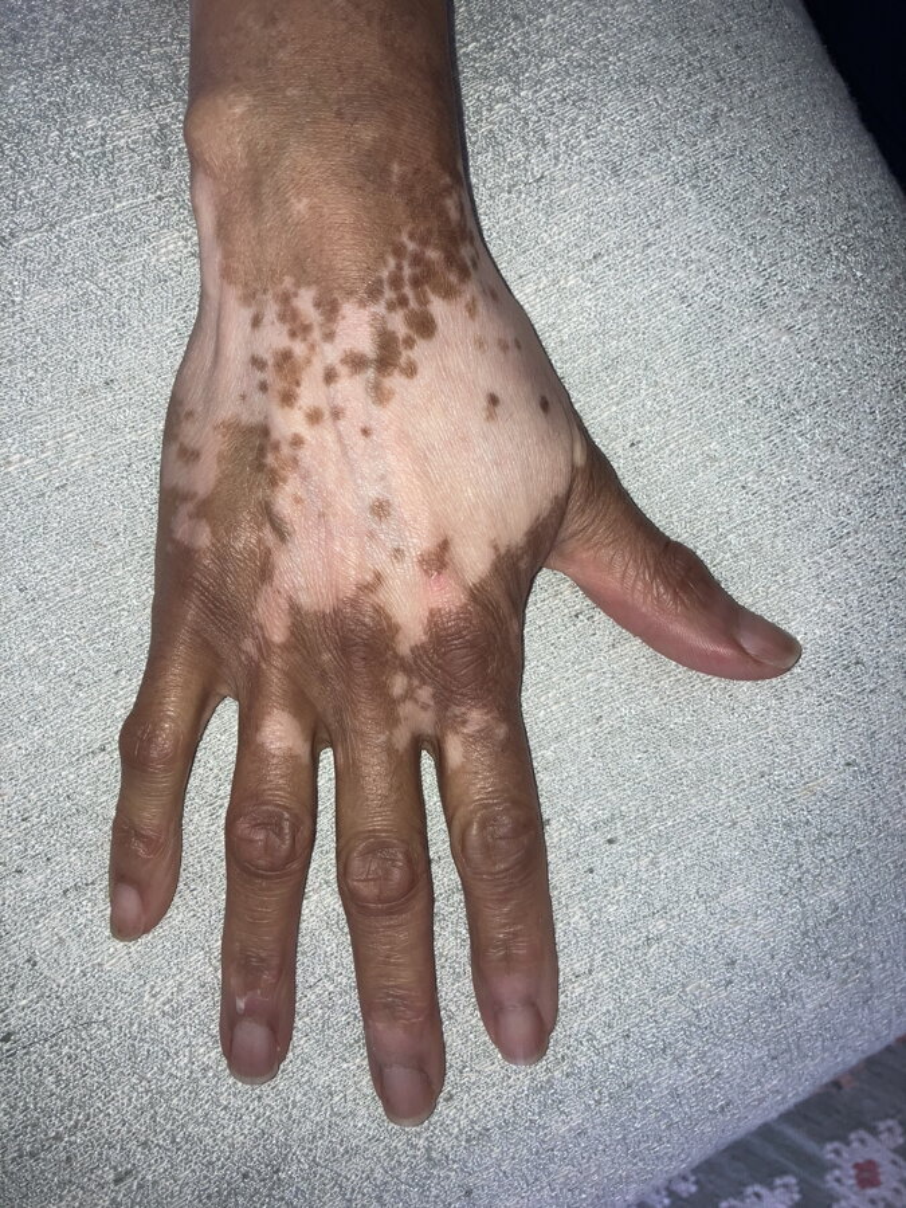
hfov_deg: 49.7
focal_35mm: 28
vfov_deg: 63.4
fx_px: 977
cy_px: 604
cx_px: 453
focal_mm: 3.99
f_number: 1.8
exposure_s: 1/4
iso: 40
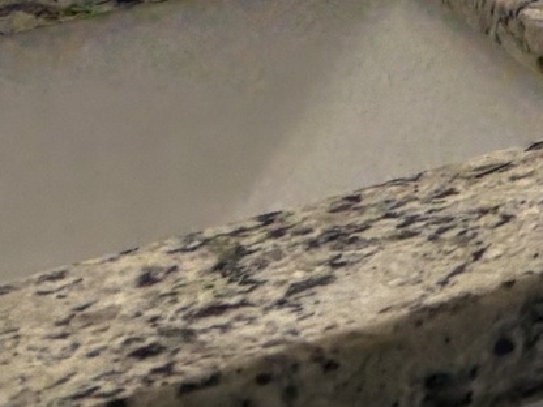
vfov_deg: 6.8
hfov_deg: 8.4
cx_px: 1715
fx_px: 3012
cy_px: -917
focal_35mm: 192
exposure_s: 1/227
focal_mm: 5.96
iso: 125
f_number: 1.6
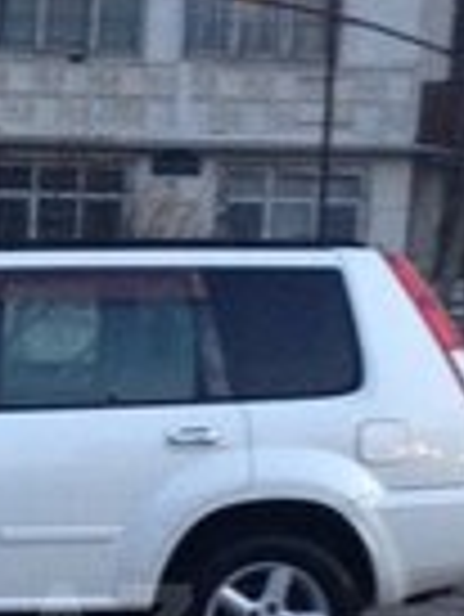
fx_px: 2266
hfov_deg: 11.4
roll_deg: -3.6
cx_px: -153
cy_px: 634
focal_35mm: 127
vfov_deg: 15.2
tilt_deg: -11.1
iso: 320
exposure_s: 1/20
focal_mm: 4.28
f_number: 2.4
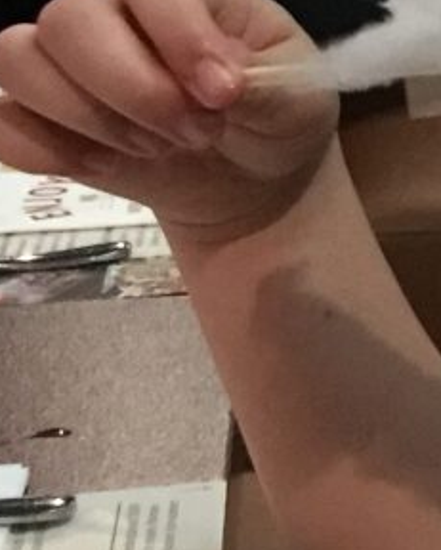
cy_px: 88
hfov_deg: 8.3
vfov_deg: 12.2
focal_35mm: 157
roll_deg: -2.8
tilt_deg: -13.0
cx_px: 1331
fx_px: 2557
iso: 200
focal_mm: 4.15
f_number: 2.2
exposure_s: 1/8
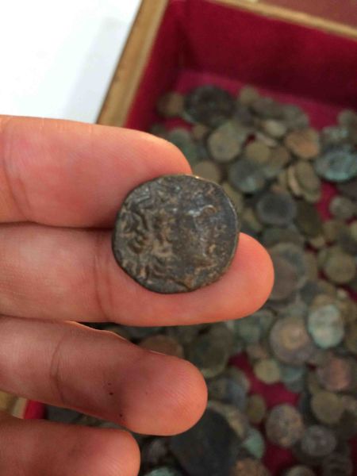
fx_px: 413
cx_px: 178
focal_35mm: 30
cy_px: 238
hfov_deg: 46.8
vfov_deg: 60.0
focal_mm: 4.12
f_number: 2.2
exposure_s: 1/30
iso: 160
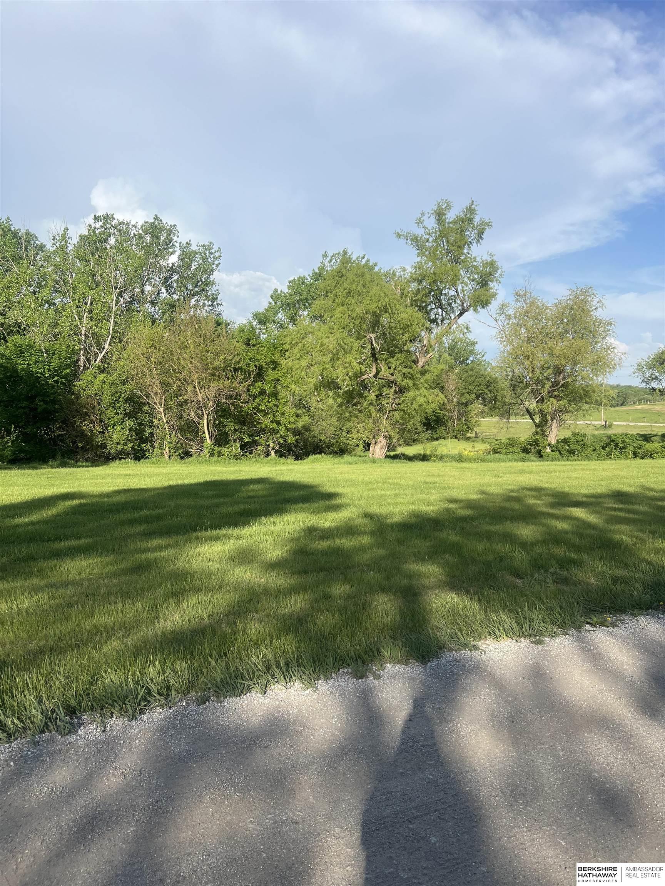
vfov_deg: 67.3
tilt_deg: -3.8
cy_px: 443
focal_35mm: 26
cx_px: 332
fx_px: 666
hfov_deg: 53.1
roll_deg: -1.7
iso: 50
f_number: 1.5
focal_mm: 5.7
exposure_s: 1/4274
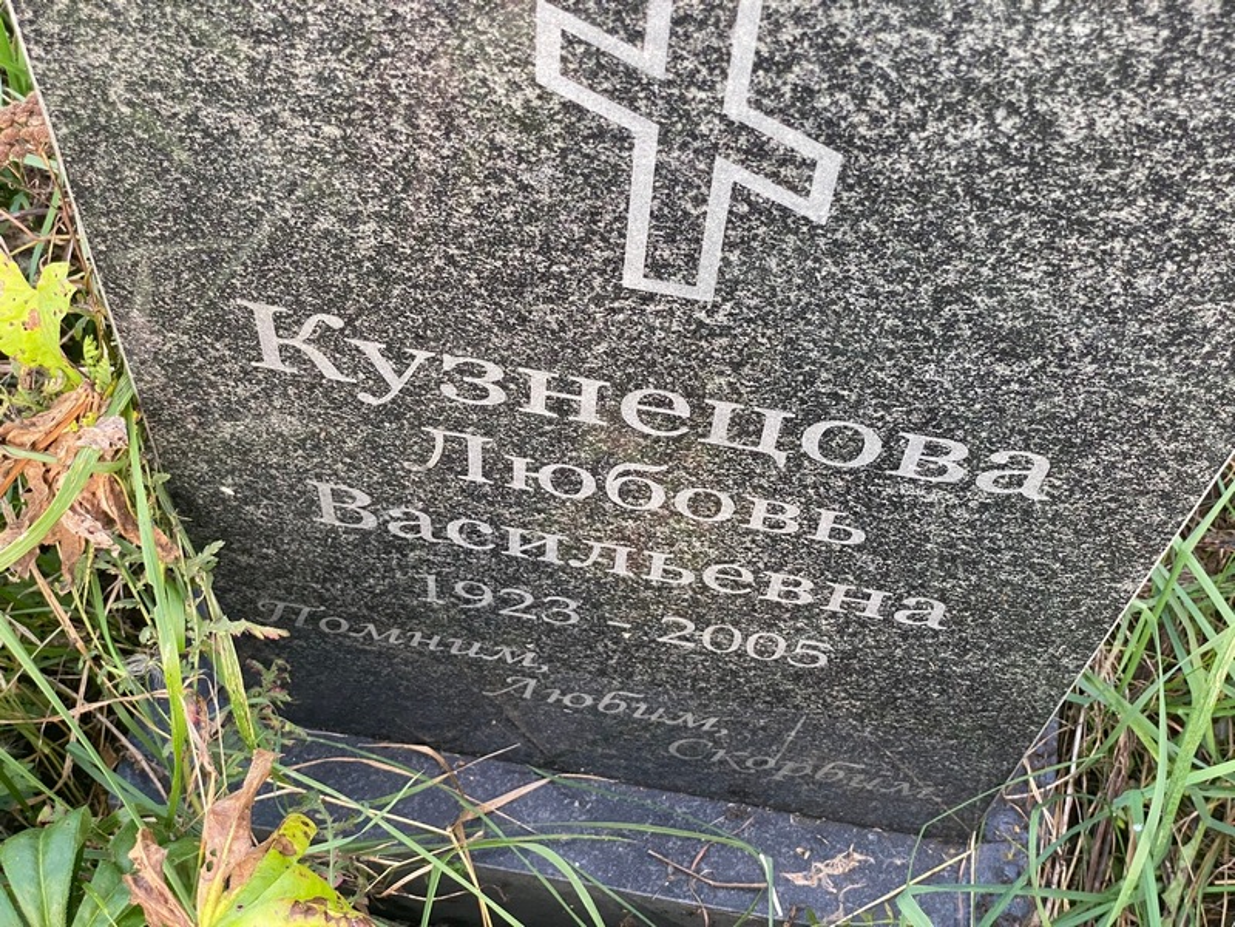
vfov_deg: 28.0
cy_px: 464
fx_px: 1855
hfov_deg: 36.8
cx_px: 618
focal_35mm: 52
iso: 160
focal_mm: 6
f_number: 2
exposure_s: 1/112
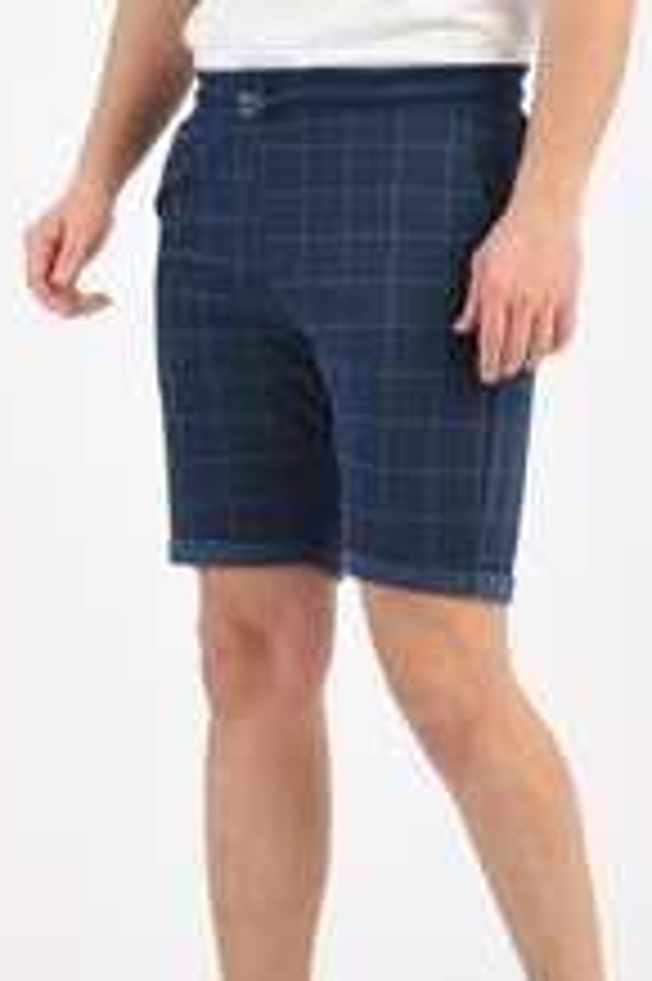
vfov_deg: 17.2
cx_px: 319
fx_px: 3238
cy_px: 351
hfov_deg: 11.5
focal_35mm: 119
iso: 100
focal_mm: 48
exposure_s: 1/160
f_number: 7.1
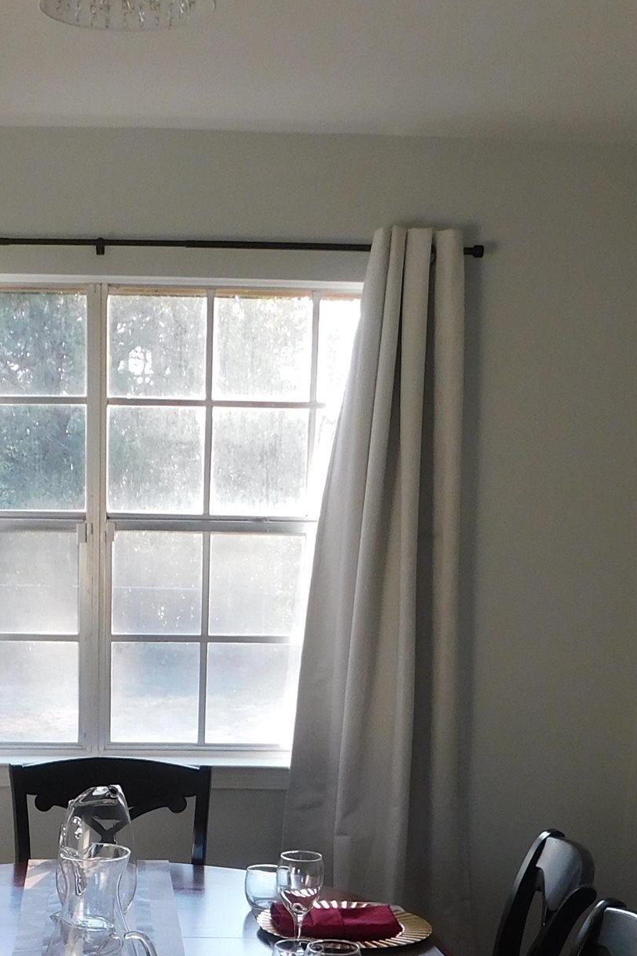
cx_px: 140
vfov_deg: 31.6
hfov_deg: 22.4
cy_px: 890
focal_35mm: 60
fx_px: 1592
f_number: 3
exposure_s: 1/40
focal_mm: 4
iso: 125
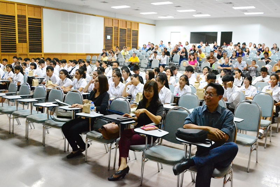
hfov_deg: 57.2
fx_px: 257
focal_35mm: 33
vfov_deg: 40.0
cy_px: 94
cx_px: 140
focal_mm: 22
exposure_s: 1/80
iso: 6400
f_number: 4.5
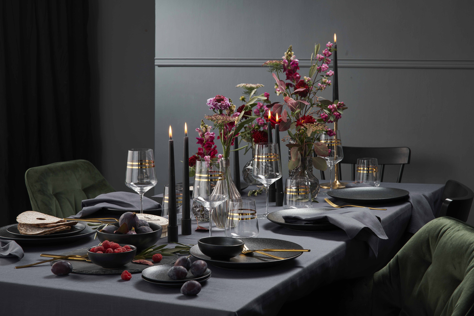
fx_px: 922
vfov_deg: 19.5
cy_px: 158
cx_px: 237
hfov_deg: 28.8
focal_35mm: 70
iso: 80
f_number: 11
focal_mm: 70
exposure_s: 1/25
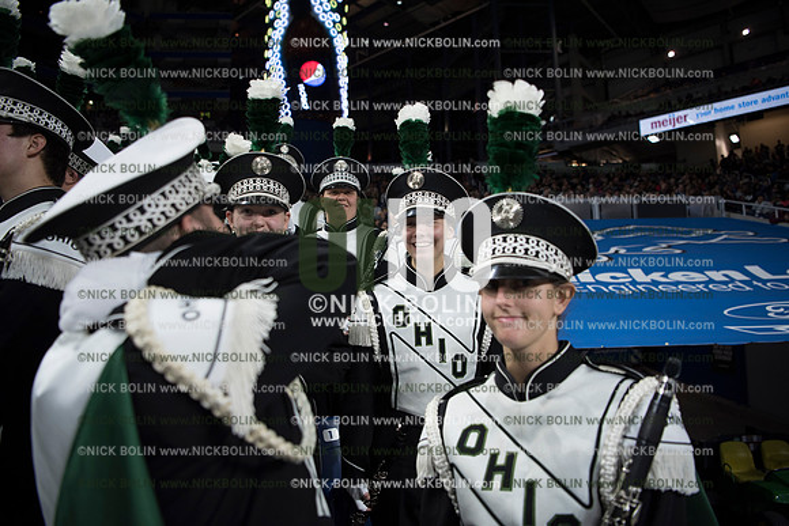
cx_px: 394
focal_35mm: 24
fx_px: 526
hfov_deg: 73.7
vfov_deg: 53.2
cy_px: 263
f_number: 2.8
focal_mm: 24
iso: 1250
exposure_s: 1/640
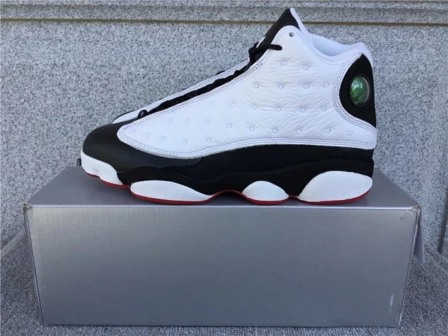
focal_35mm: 31
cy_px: 168
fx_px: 401
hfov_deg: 58.4
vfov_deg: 45.4
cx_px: 224
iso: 25
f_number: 2.4
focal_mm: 3.3
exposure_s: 1/438
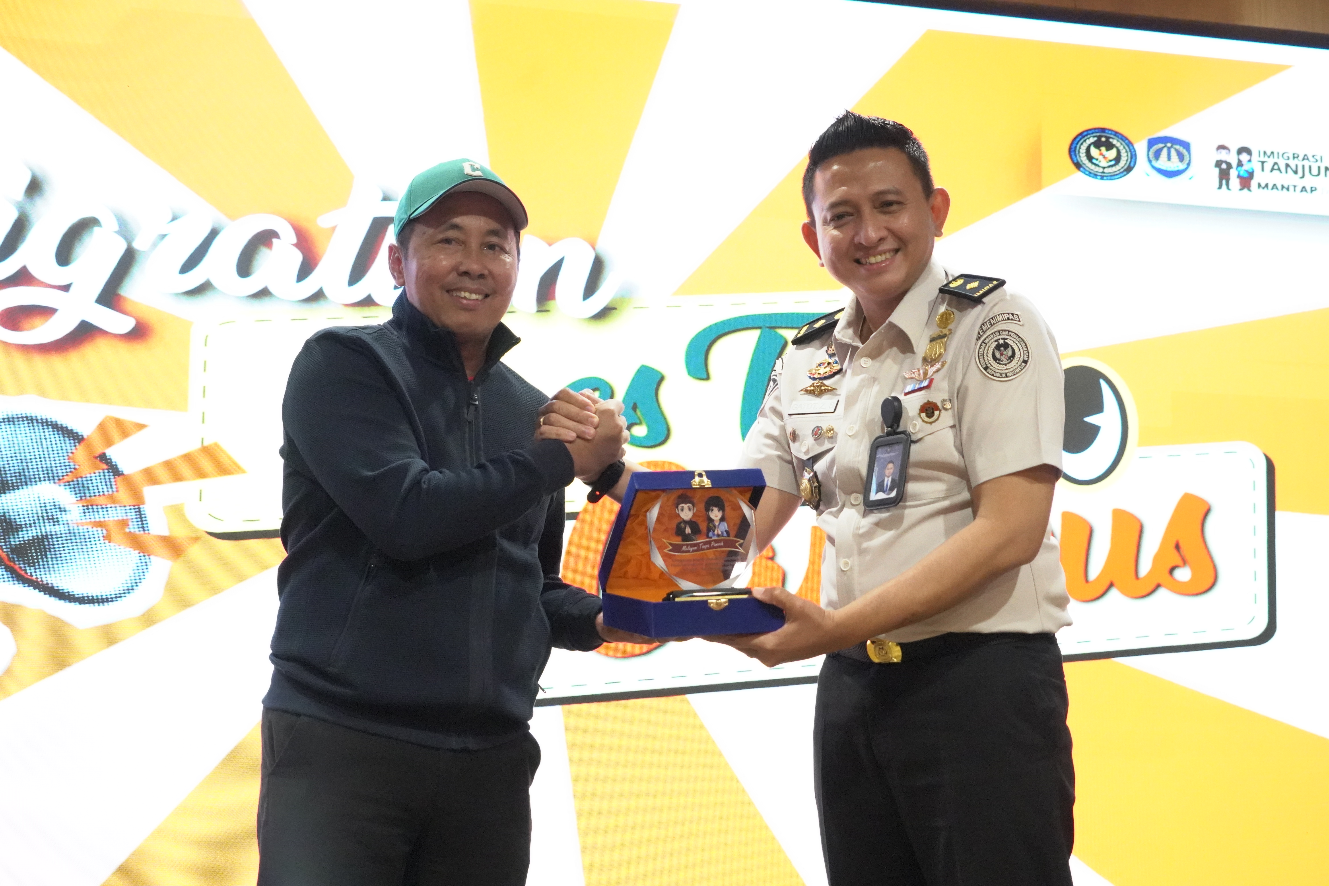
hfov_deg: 32.9
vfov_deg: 22.3
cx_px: 664
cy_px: 443
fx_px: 2252
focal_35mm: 61
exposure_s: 1/100
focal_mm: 61
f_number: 6.3
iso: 16000
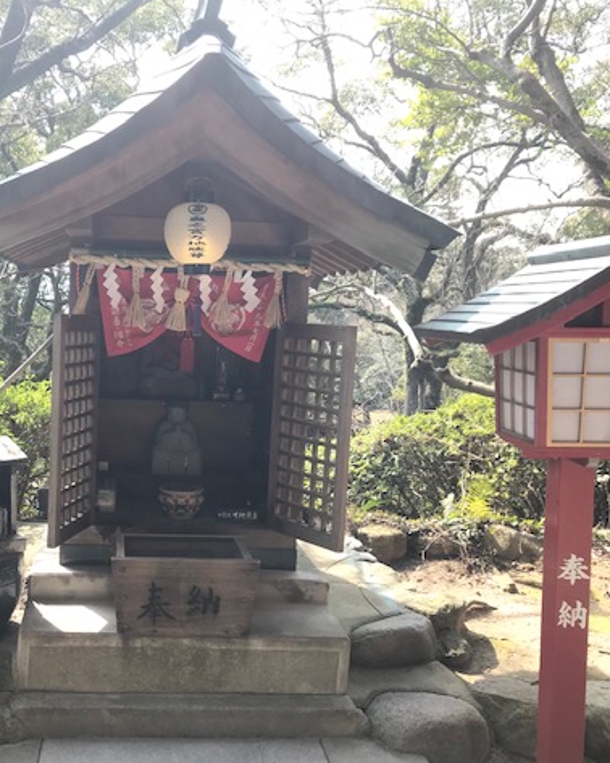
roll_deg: -1.5
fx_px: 836
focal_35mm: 37
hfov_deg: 39.2
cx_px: 166
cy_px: 384
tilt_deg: -3.6
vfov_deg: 49.1
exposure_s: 1/313
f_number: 1.8
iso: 20
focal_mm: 3.99
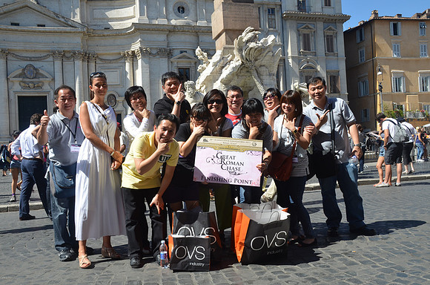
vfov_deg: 39.8
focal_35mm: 33
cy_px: 142
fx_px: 393
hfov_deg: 57.3
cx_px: 215
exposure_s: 1/400
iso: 400
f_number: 10
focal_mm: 22
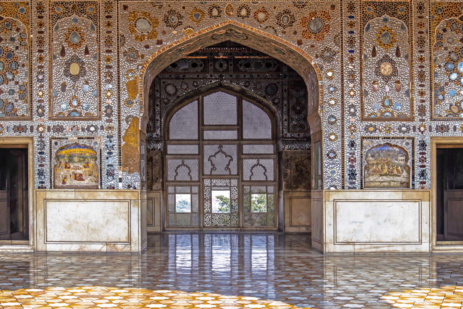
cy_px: 154
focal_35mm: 48
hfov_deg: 41.1
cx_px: 232
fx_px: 618
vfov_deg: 28.1
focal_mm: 48
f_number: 7.1
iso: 100
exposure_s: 1/125
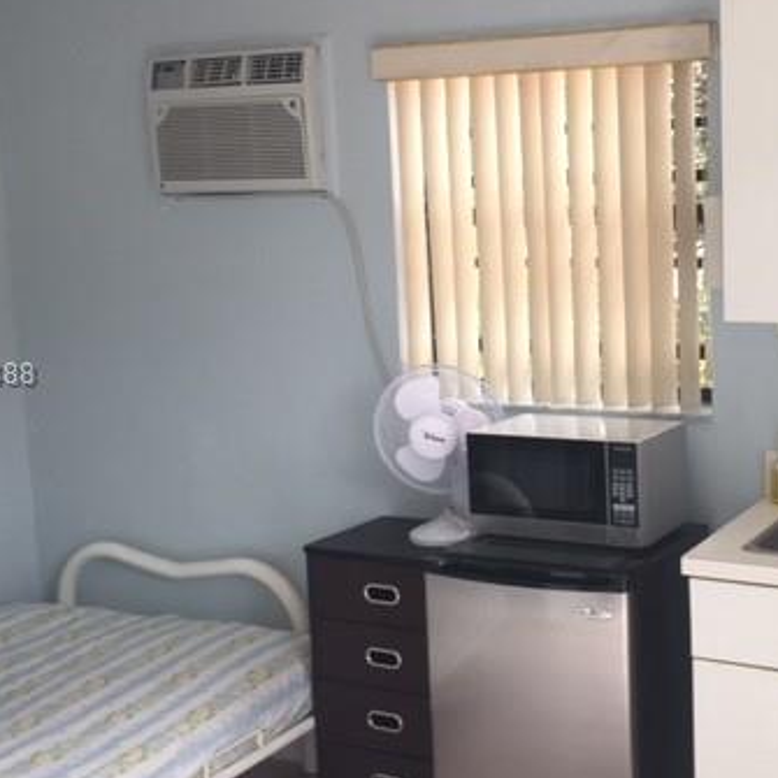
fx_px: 1246
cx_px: 625
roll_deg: +0.4
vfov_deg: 34.7
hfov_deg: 33.6
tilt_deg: -9.2
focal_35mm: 49
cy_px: 376
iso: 40
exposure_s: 1/120
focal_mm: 4.15
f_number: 2.2
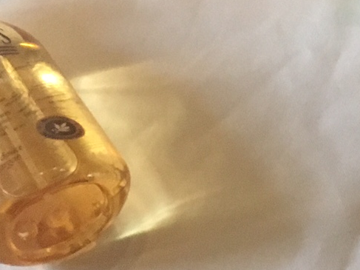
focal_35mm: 120
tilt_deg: -36.5
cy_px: -59
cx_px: 598
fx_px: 1248
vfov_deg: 12.1
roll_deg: +0.5
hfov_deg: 14.8
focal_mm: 4.15
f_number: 2.2
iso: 200
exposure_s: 1/25
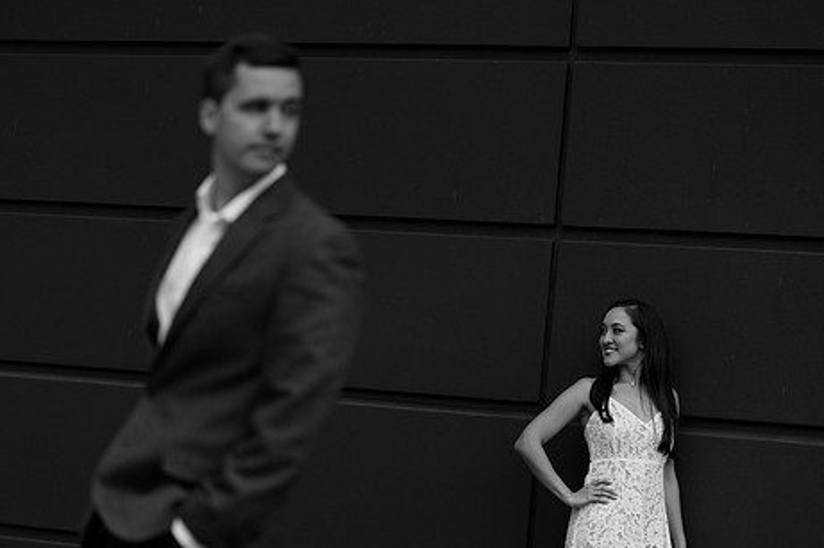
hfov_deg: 19.1
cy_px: 340
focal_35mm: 107
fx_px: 2448
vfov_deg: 12.8
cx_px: 354
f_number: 1.8
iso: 200
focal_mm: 85
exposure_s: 1/640
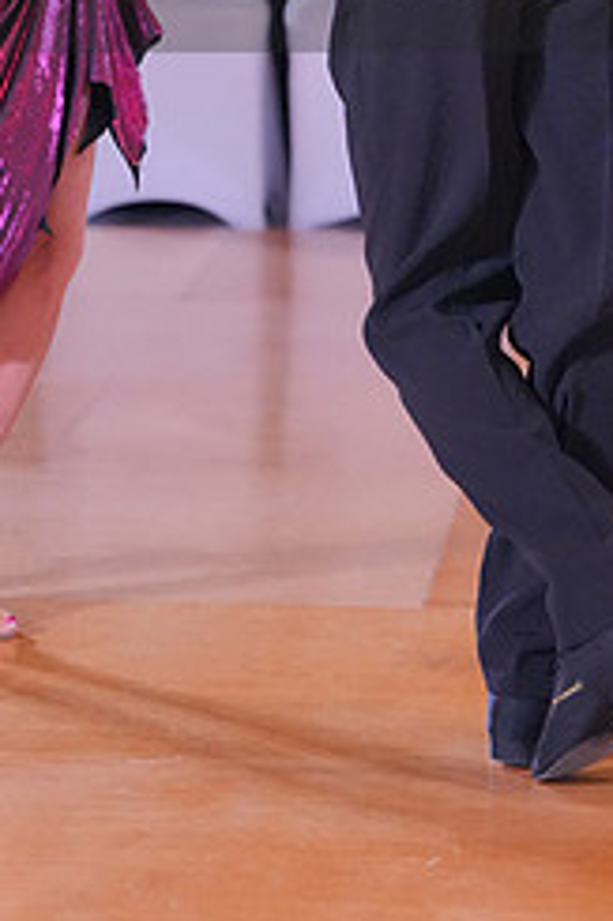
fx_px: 7212
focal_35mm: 282
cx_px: 246
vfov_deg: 7.3
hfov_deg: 4.9
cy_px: -71
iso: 8000
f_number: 3.5
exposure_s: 1/500
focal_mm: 119
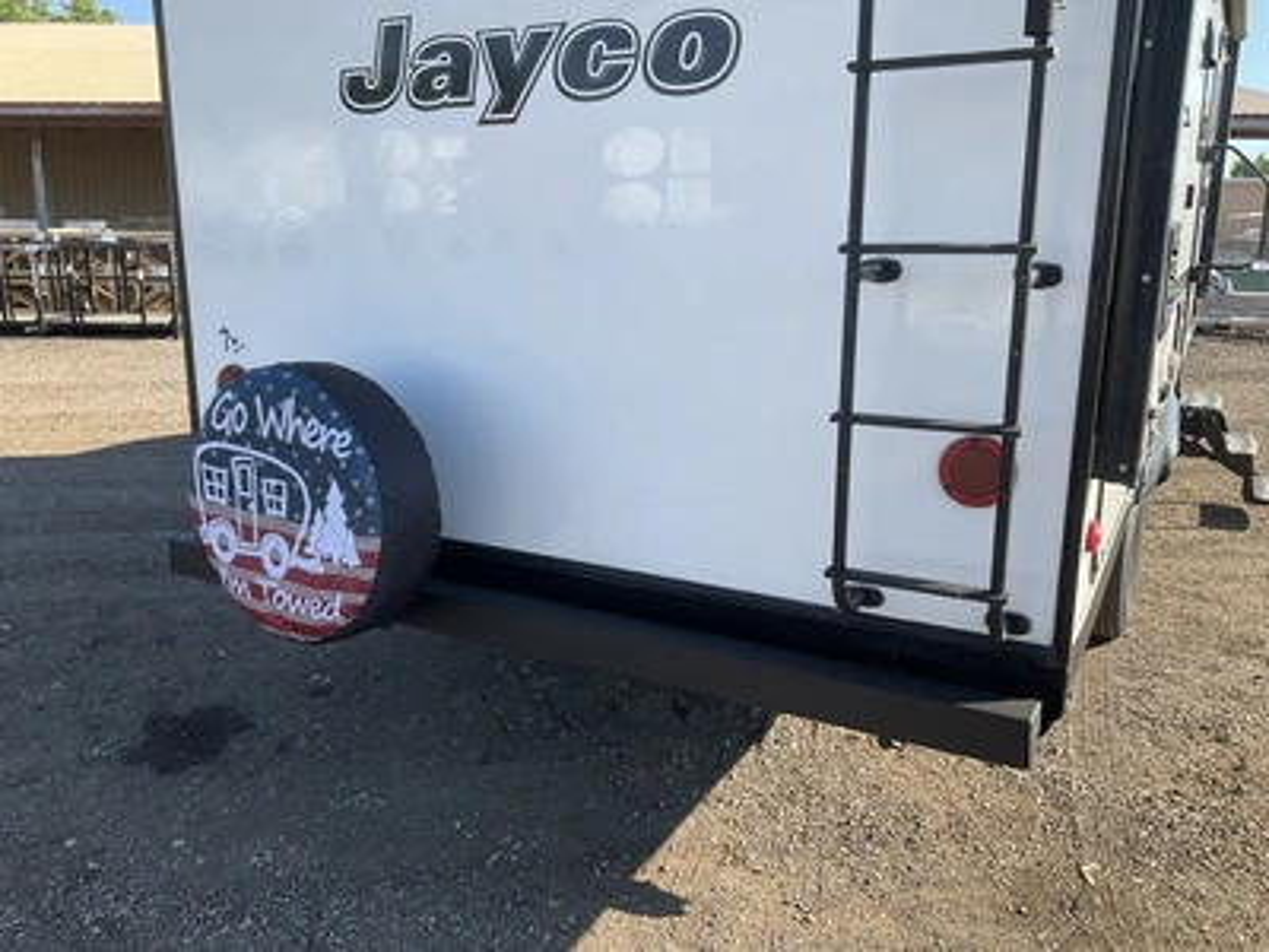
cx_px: 634
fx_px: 1063
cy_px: 476
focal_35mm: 29
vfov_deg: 48.2
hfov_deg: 61.7
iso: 25
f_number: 1.8
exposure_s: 1/613
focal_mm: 3
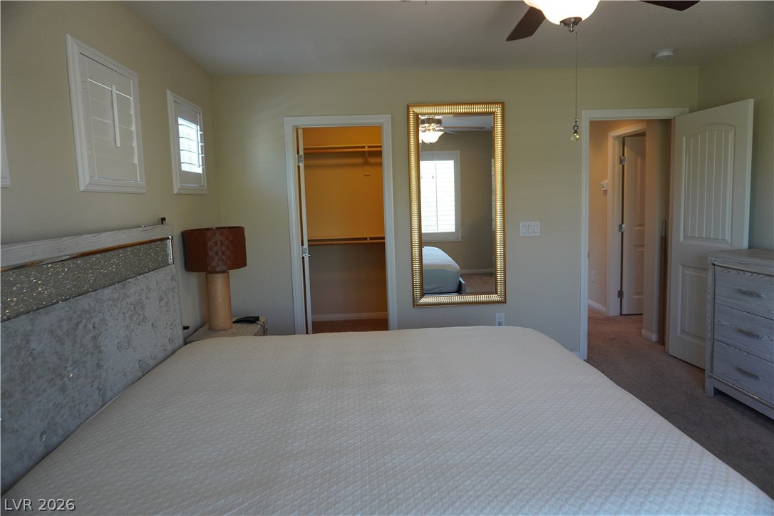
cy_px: 258
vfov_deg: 53.1
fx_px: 516
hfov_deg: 73.7
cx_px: 387
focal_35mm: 24
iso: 1000
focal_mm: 16
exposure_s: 1/160
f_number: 4
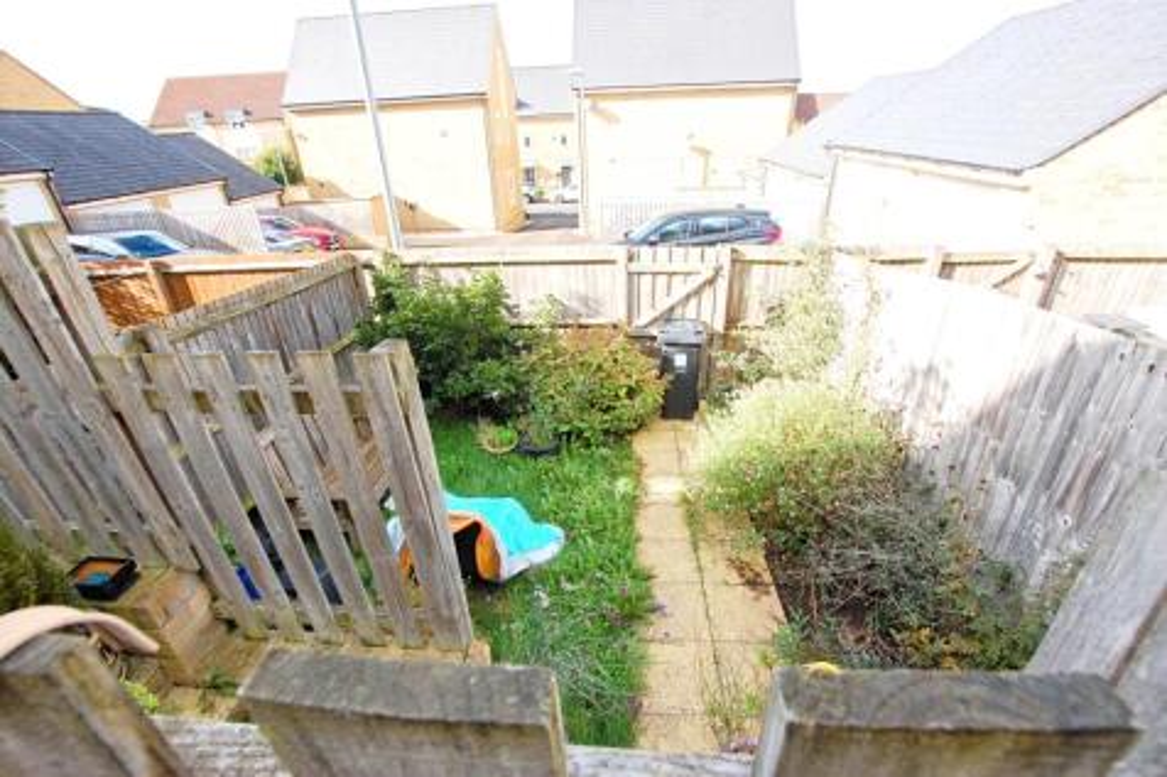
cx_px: 584
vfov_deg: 77.3
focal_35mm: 15
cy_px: 388
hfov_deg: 100.4
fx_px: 486
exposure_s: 1/250
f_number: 8
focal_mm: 10
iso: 800
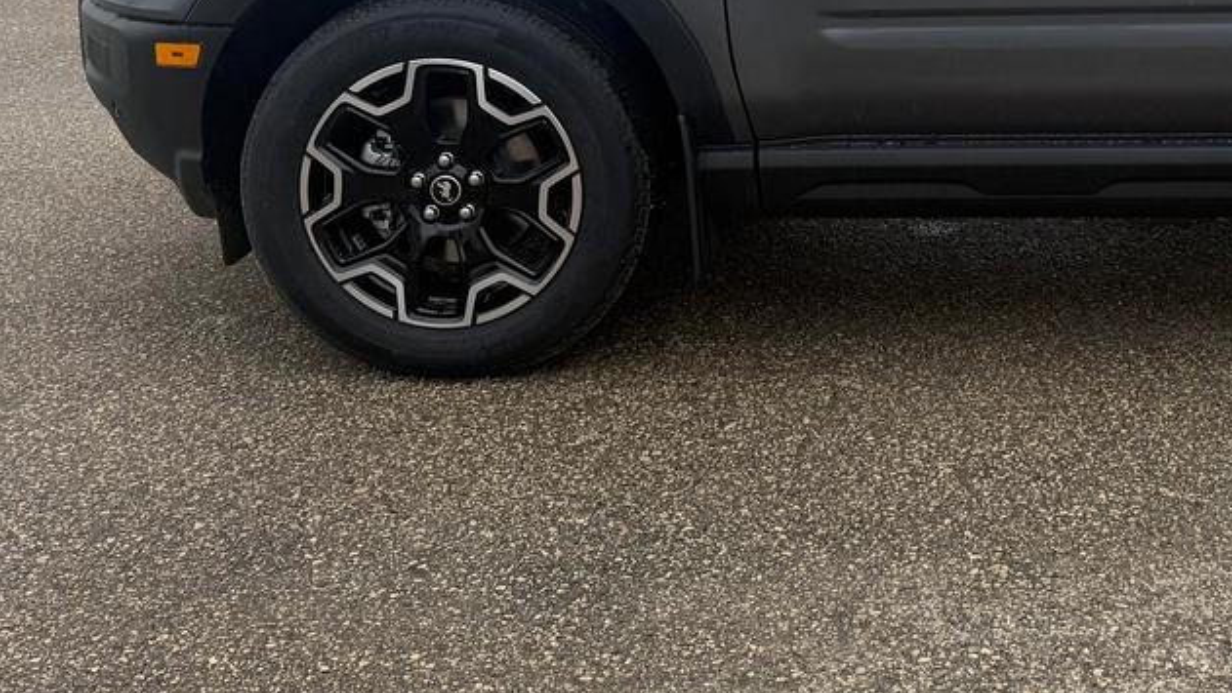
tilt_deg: -5.1
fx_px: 1731
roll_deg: -1.0
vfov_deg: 21.3
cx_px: 1088
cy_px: -103
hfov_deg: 36.9
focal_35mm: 53
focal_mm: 6.76
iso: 80
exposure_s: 1/5714
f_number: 1.78
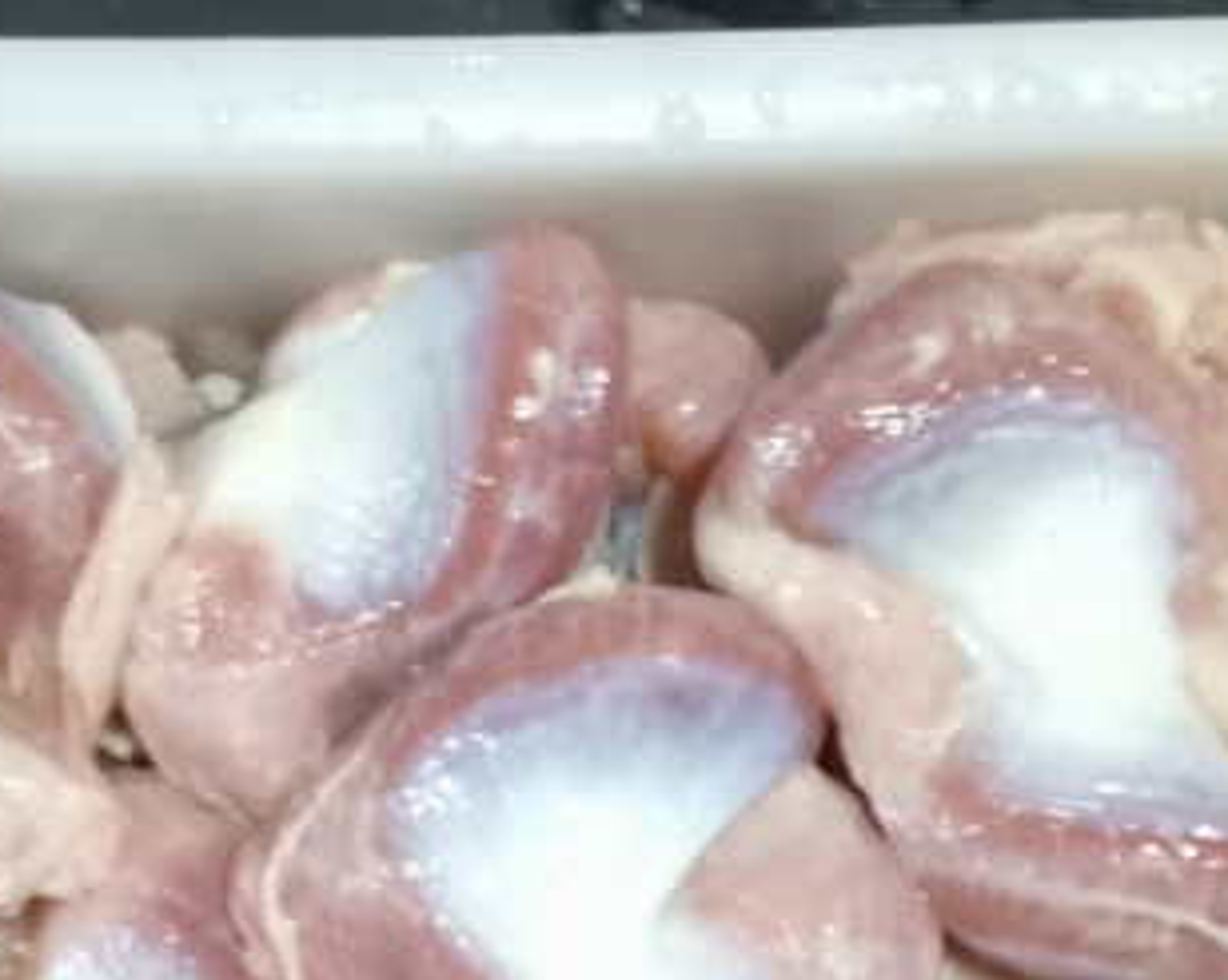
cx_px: -124
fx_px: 2397
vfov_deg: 22.1
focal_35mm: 66
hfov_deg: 26.5
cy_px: 1032
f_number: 2.2
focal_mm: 2.26
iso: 500
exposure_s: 1/20
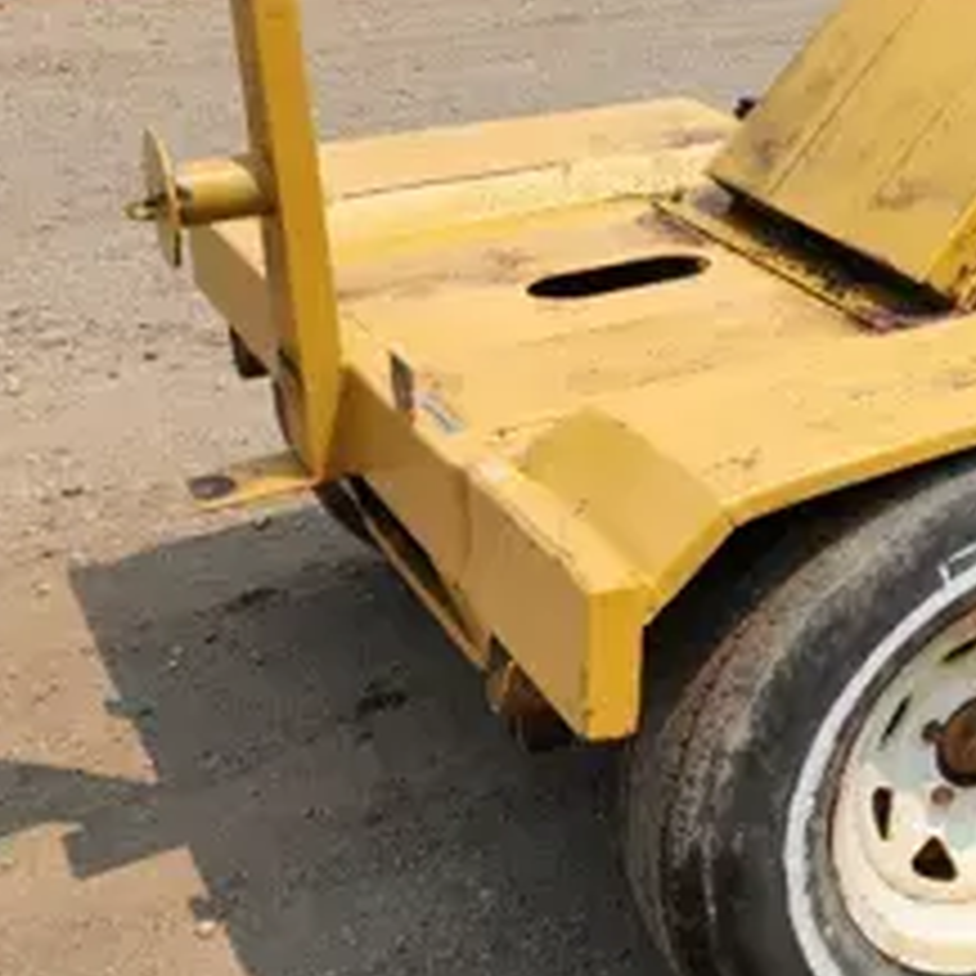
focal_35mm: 60
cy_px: 121
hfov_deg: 24.2
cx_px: 1345
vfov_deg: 27.7
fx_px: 1914
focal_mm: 6.4
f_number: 1.8
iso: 12
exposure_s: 1/1076
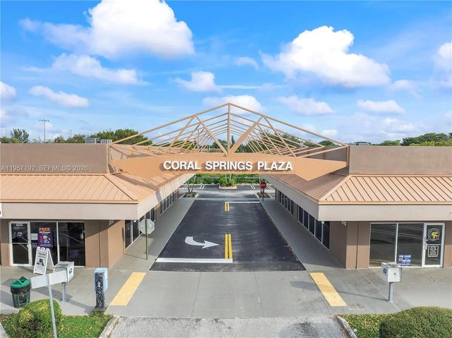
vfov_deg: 56.8
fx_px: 313
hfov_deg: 71.6
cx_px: 226
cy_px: 169
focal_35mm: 24
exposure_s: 1/640
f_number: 2.8
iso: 100
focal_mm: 12.29
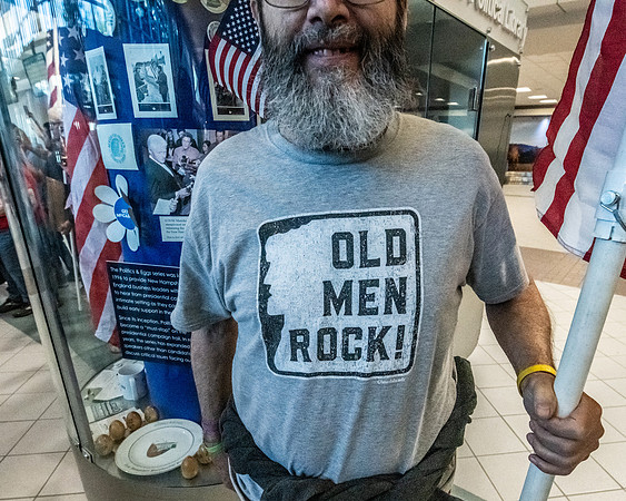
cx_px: 333
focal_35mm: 23
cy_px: 302
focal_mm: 17
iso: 20000
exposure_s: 1/800
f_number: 6.3
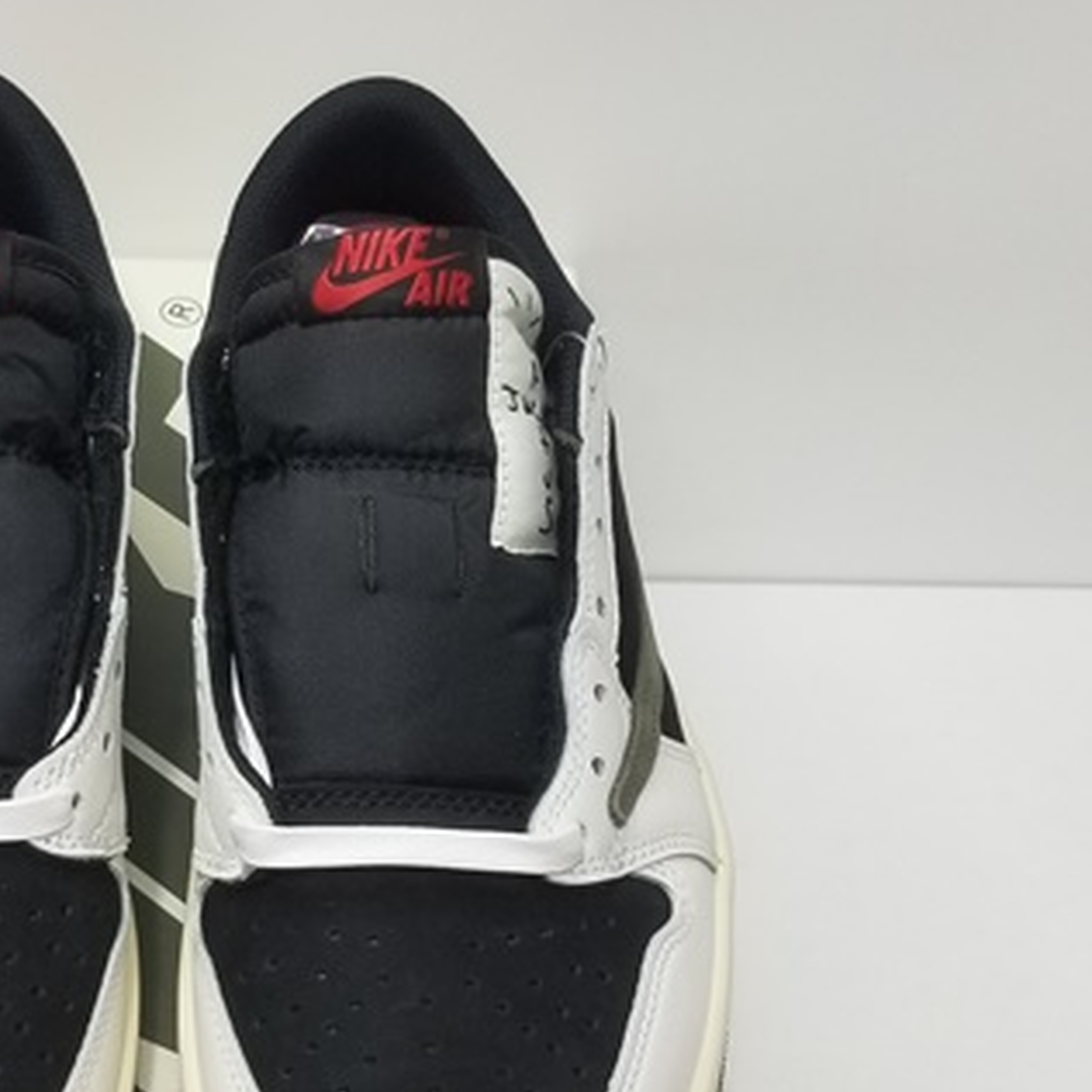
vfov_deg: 26.1
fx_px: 2356
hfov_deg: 25.4
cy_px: 617
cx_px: 142
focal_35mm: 66
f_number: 1.7
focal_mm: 4.25
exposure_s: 1/60
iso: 80
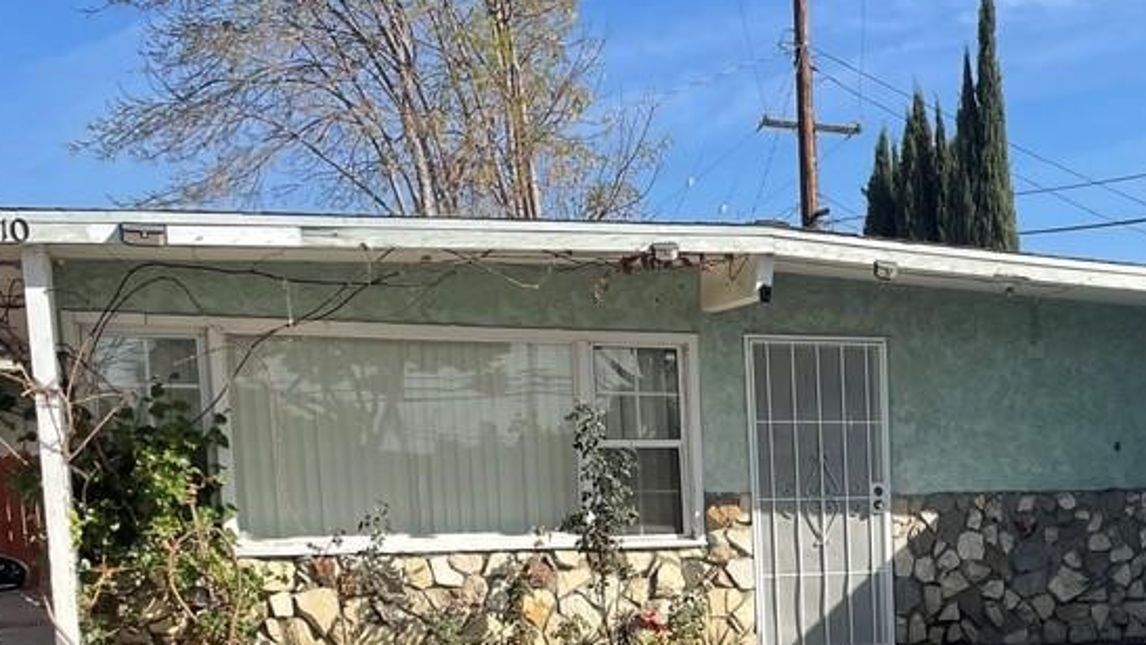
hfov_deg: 36.9
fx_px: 1611
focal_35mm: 53
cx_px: 1008
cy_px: 710
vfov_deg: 21.5
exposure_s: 1/2212
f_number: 1.6
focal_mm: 4.2
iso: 32
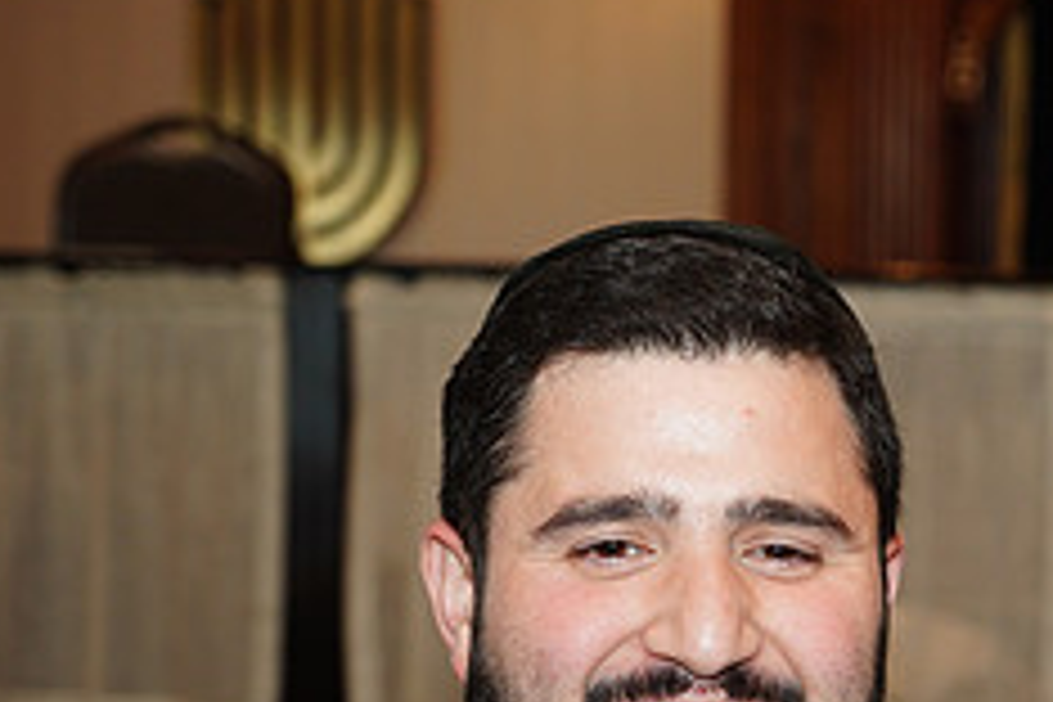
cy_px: 515
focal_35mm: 139
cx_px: 1062
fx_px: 4065
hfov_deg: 14.5
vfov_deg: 9.9
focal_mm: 56
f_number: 4.5
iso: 640
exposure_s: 1/100
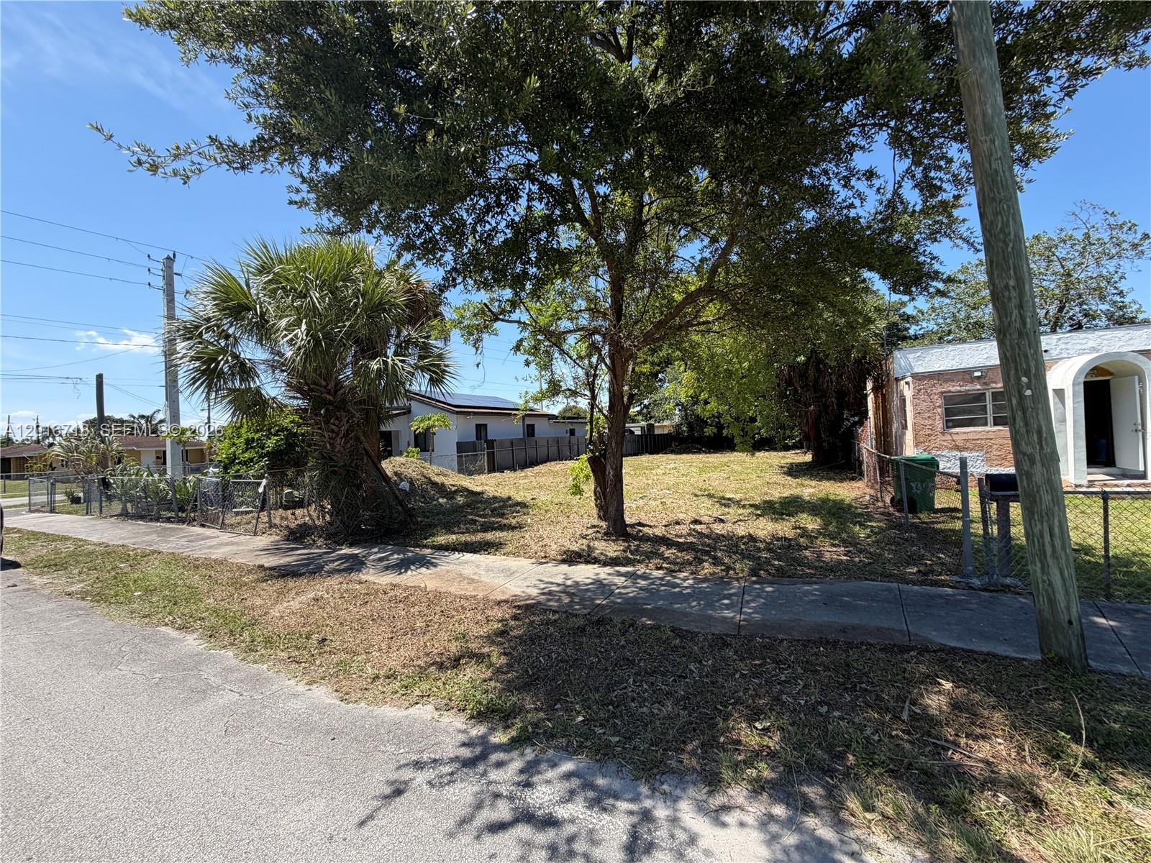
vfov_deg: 85.7
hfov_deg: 102.1
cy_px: 432
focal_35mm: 14
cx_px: 576
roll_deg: +2.5
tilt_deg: +2.6
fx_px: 466
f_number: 2.2
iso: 40
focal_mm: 2.22
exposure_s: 1/770
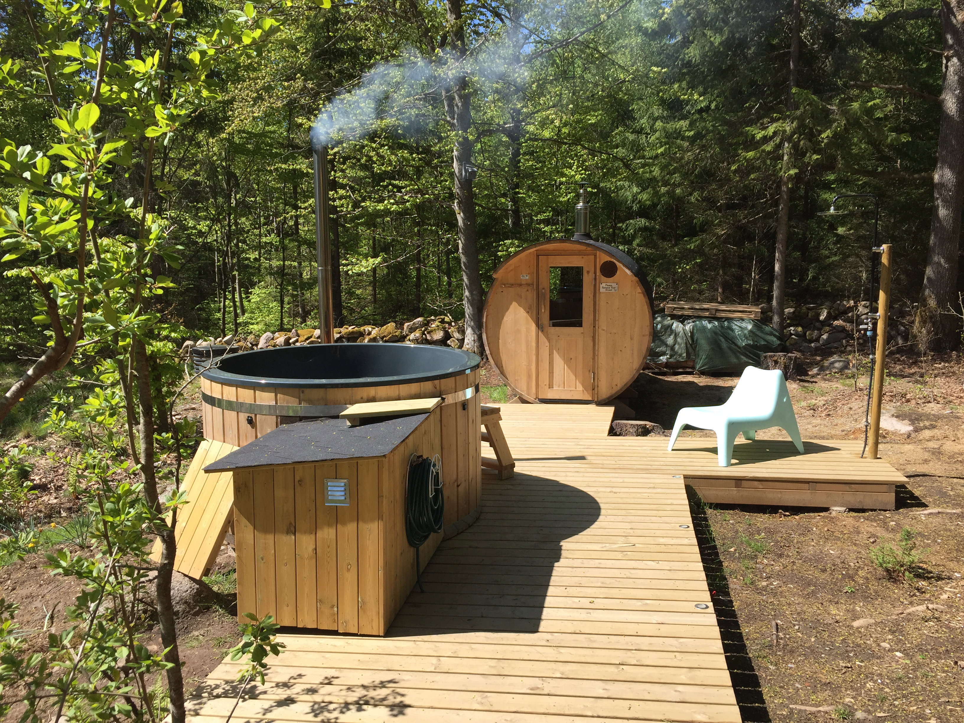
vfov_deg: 48.2
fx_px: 808
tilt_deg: -7.9
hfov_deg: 61.7
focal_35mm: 29
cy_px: 362
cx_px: 482
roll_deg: -1.1
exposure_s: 1/1319
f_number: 2.2
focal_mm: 4.15
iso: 32
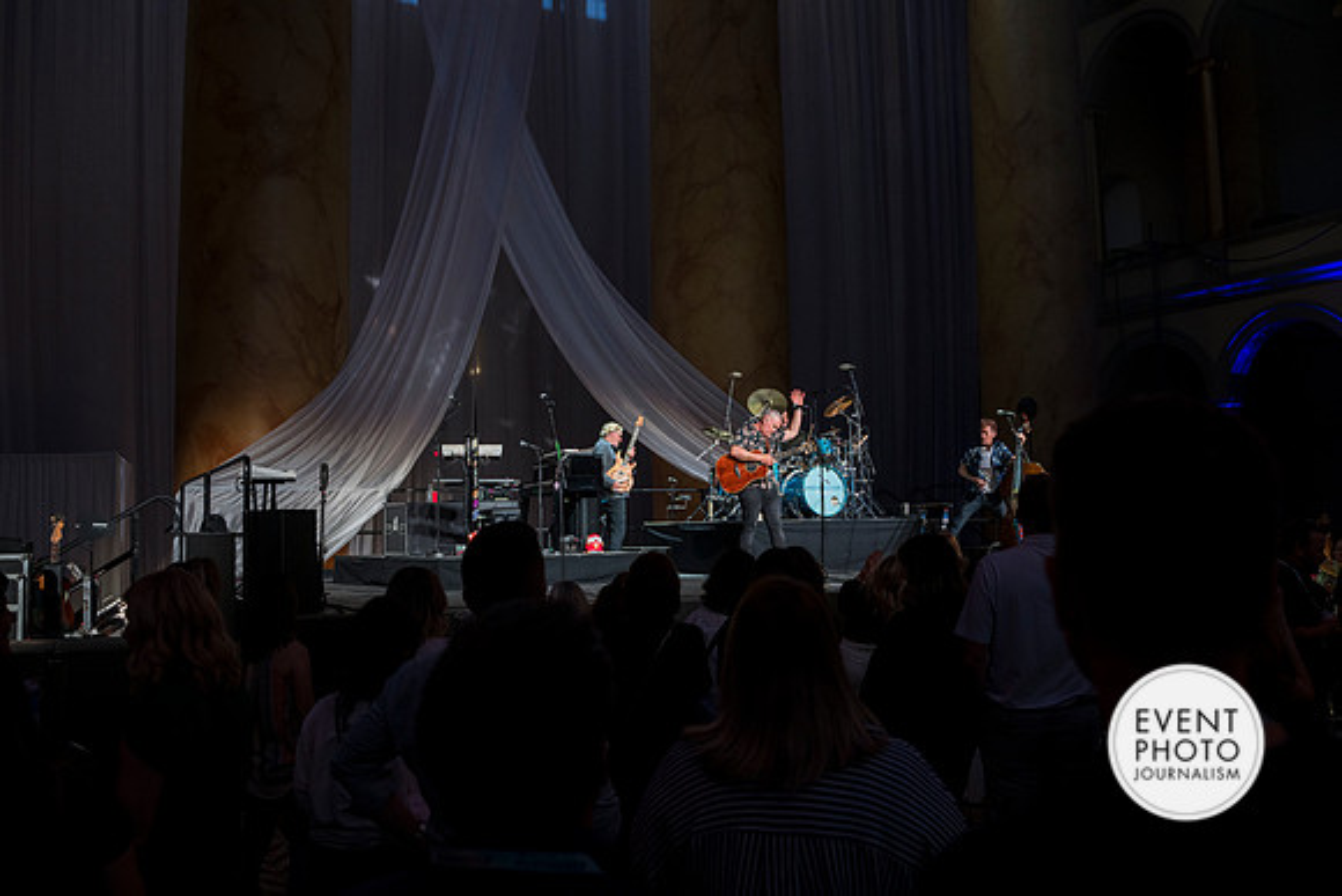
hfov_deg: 62.3
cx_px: 671
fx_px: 1110
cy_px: 448
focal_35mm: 30
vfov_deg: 43.9
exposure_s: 1/100
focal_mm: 28
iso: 800
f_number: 4
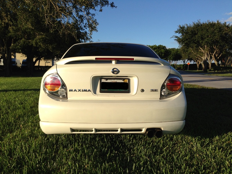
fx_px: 221
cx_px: 116
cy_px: 87
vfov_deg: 42.9
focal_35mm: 33
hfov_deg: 55.4
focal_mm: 4.13
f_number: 2.4
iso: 50
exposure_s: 1/1466
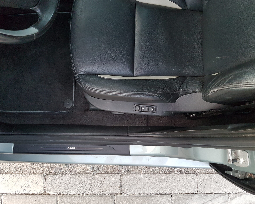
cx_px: 128
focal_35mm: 28
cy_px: 101
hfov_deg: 62.2
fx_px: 211
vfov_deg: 51.5
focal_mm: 4.2
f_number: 1.7
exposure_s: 1/50
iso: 200
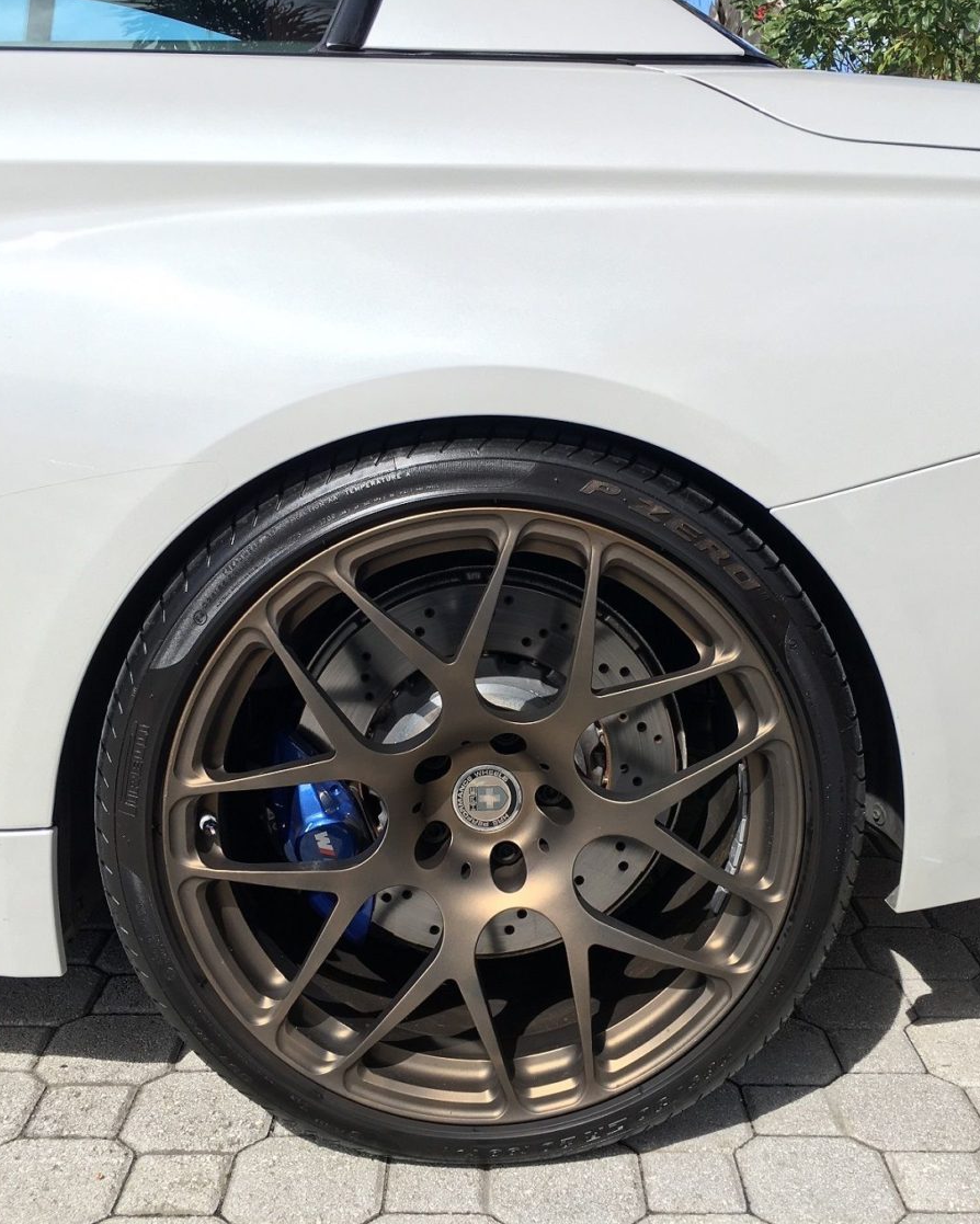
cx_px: 563
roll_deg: -7.0
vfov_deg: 47.9
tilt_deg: -11.2
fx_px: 1377
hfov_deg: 39.1
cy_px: 613
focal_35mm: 38
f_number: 2.2
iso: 25
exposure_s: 1/1115
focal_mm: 4.15
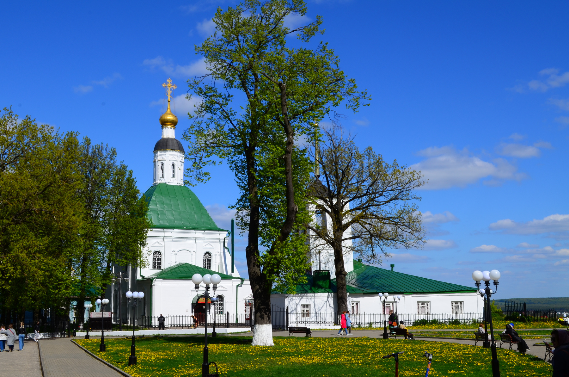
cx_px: 284
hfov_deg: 43.7
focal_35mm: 45
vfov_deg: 29.7
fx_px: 710
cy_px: 188
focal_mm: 30
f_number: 13
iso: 100
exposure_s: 1/125
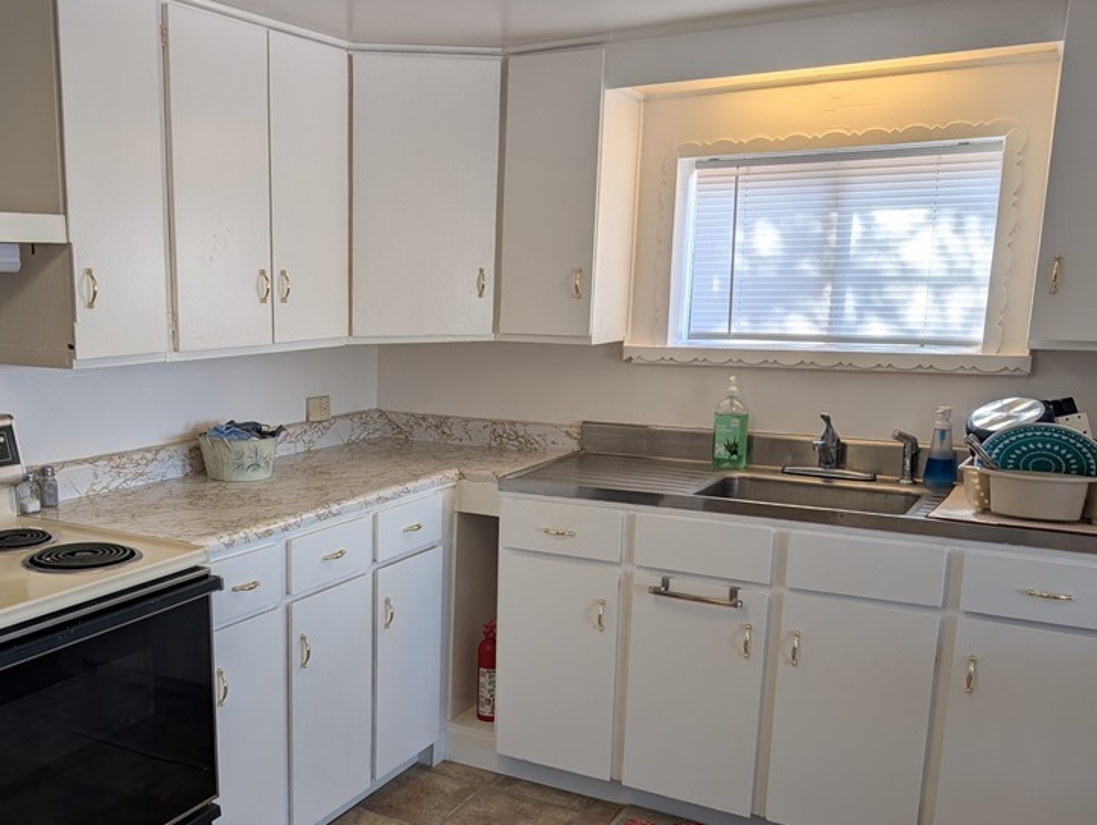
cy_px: 498
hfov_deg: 52.9
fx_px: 1078
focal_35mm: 34
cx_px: 364
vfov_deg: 41.6
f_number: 1.68
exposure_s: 1/120
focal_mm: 6.9
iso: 25
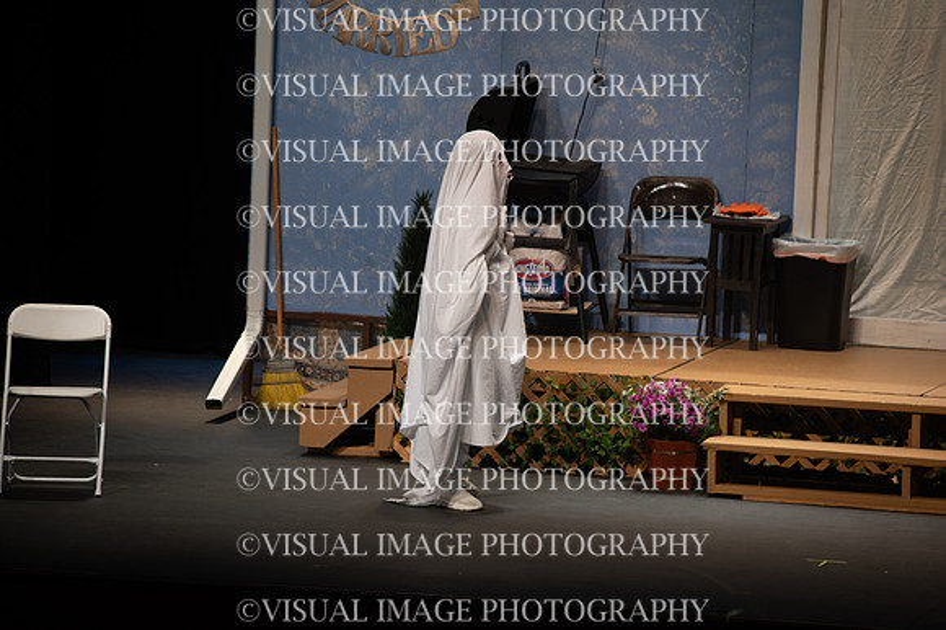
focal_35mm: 320
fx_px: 8404
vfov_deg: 4.3
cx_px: 473
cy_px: 315
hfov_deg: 6.4
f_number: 6.3
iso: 900
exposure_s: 1/200
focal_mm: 320
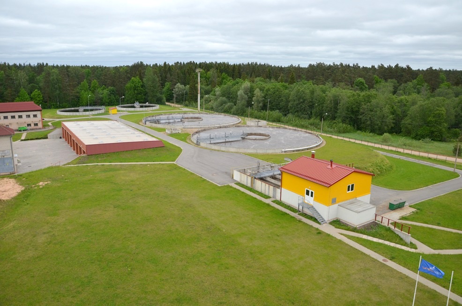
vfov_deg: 47.7
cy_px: 153
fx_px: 346
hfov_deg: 67.5
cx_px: 231
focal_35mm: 27
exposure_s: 1/1600
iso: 400
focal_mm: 18
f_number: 5.6
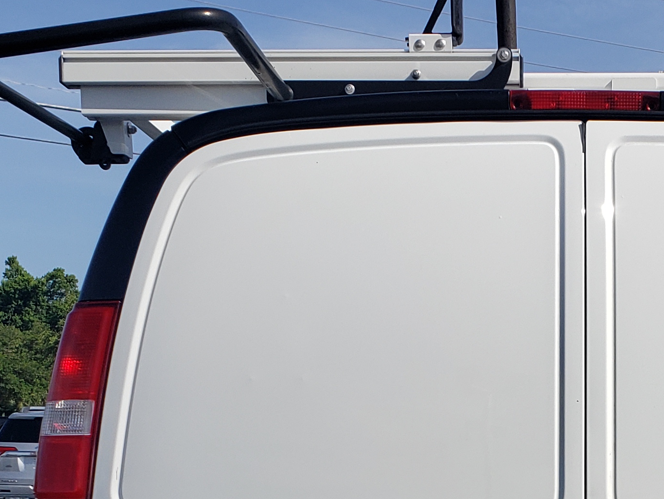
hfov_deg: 24.9
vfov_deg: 18.4
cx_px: 590
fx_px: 1458
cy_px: 604
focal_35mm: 76
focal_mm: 4.3
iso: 50
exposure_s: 1/2111
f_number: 2.4
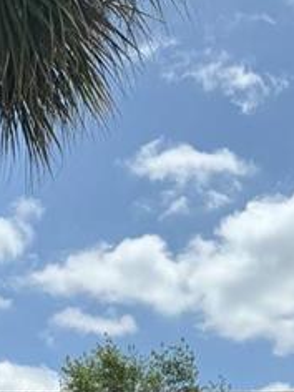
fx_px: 883
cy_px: 606
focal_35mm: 78
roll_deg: -0.9
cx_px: 70
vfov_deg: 20.8
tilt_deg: +5.8
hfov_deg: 18.8
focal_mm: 6.86
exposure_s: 1/5814
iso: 80
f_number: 1.78
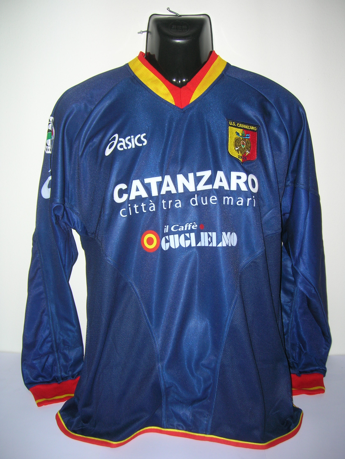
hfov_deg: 41.8
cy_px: 230
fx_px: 452
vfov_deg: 54.0
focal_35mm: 34
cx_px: 172
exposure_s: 1/60.1
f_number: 2.9
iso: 50
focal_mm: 5.7
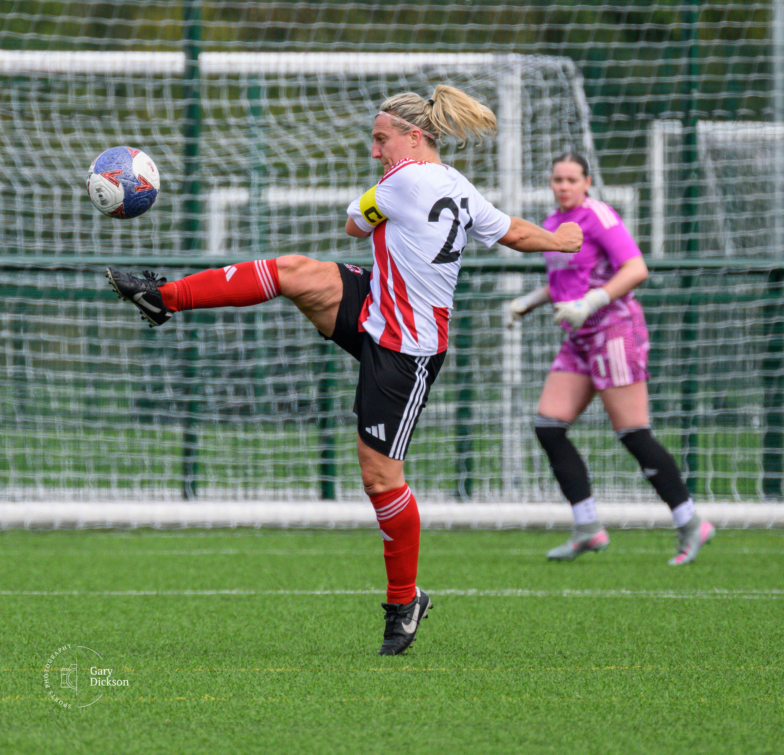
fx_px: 22623
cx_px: 332
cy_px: 273
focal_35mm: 899
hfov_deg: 2.0
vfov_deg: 1.9
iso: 640
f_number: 5.6
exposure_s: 1/1600
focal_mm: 400
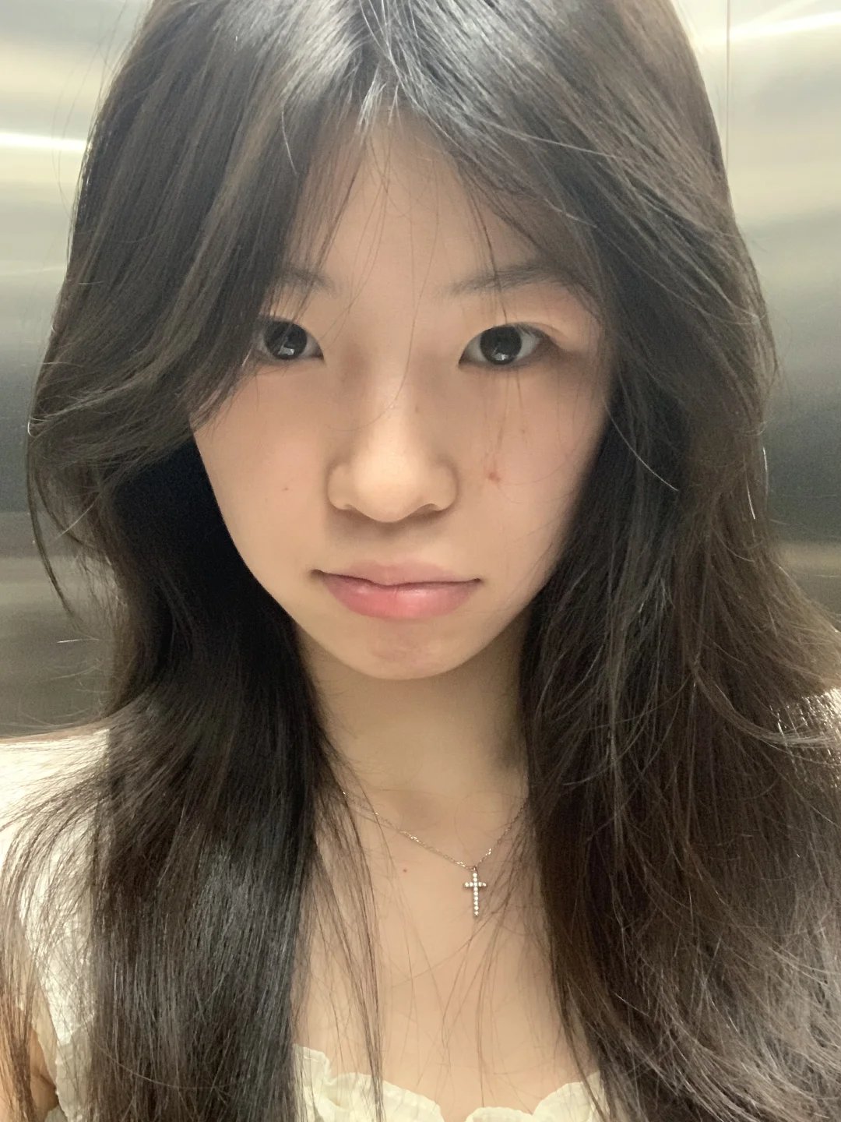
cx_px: 420
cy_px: 561
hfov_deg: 44.2
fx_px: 1037
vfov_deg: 56.8
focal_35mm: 32
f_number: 2.2
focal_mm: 2.87
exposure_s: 1/25
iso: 500
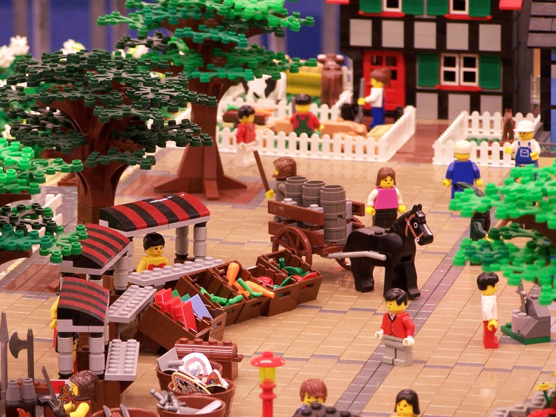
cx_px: 219
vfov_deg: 7.9
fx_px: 3036
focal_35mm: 189
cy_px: 264
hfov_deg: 10.5
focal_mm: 23.1
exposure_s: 1/2
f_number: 3.2
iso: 80
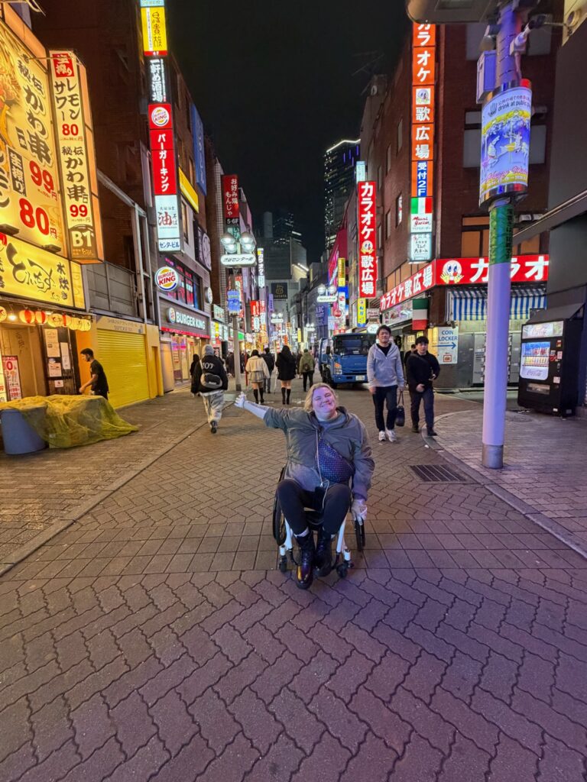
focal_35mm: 14
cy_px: 391
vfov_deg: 102.1
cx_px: 294
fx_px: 317
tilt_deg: -7.4
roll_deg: +1.4
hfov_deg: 85.7
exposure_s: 1/50
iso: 400
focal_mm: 2.22
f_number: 2.2
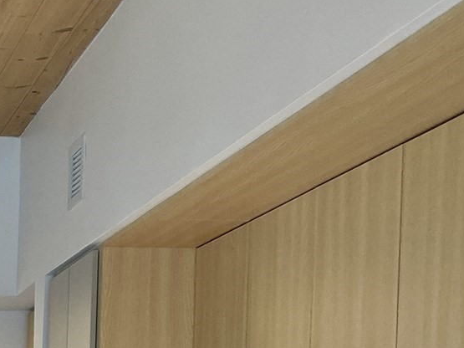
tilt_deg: -2.0
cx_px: -276
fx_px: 1287
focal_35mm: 96
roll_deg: -1.3
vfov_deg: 14.4
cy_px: 518
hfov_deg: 17.8
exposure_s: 1/120
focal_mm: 4.25
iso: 64
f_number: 1.8
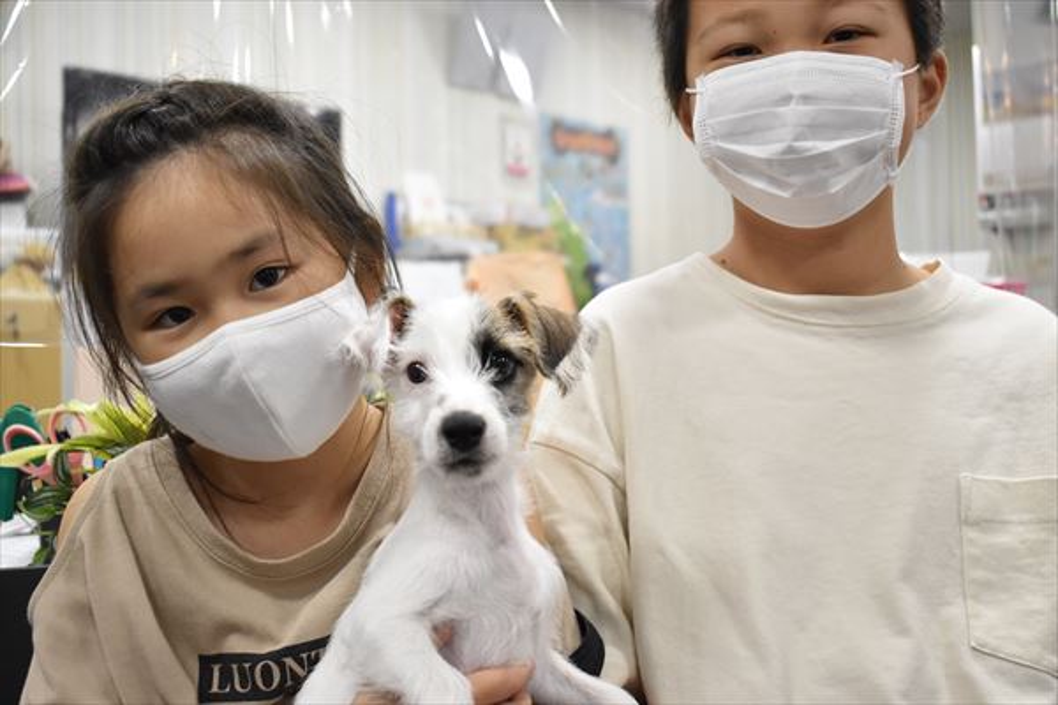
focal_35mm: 46
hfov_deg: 42.3
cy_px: 352
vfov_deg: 28.9
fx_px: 1366
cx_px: 529
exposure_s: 1/100
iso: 1600
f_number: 5
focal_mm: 31
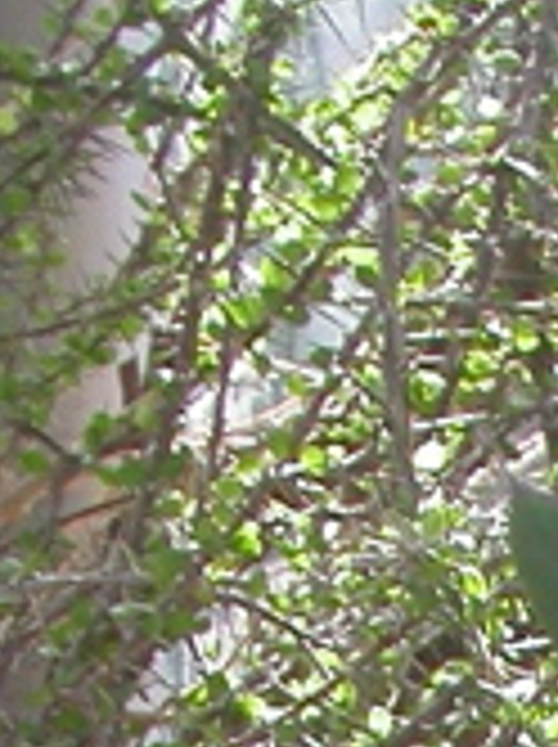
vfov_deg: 7.7
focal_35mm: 229
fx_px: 4935
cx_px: 1382
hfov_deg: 6.2
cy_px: 2133
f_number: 4.2
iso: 100
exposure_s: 1/107
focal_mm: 7.85
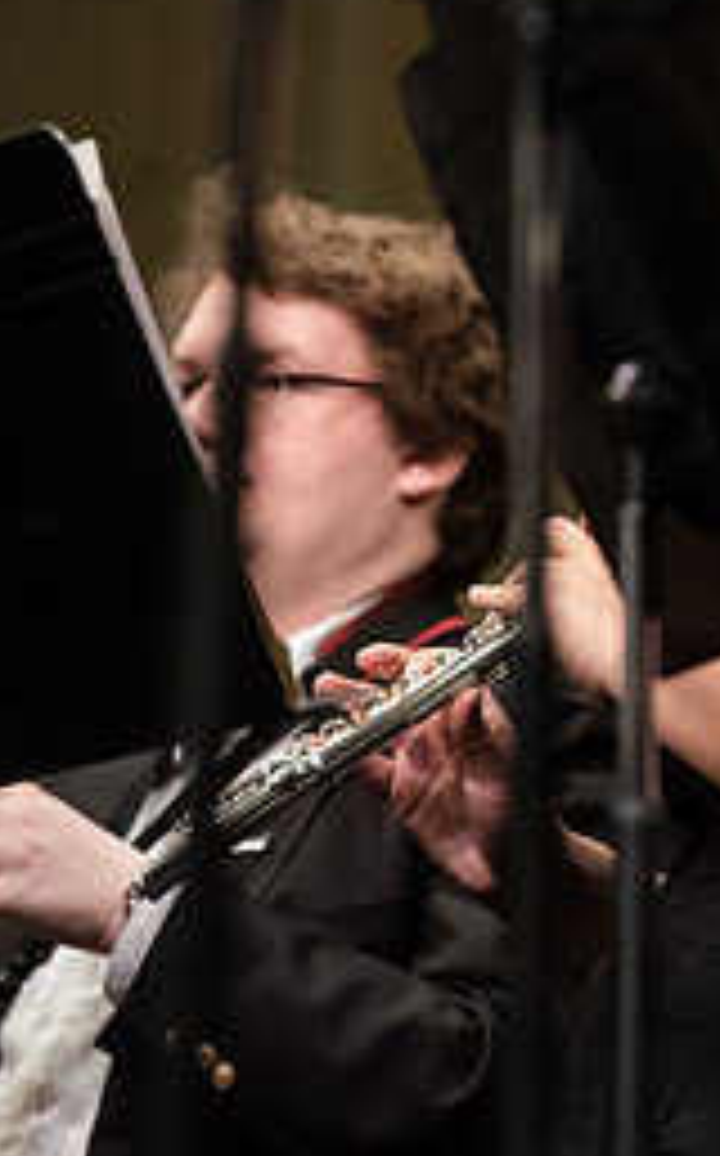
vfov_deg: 5.2
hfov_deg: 3.2
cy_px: 407
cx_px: 860
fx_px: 12688
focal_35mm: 403
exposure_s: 1/250
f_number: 3.2
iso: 2500
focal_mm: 175
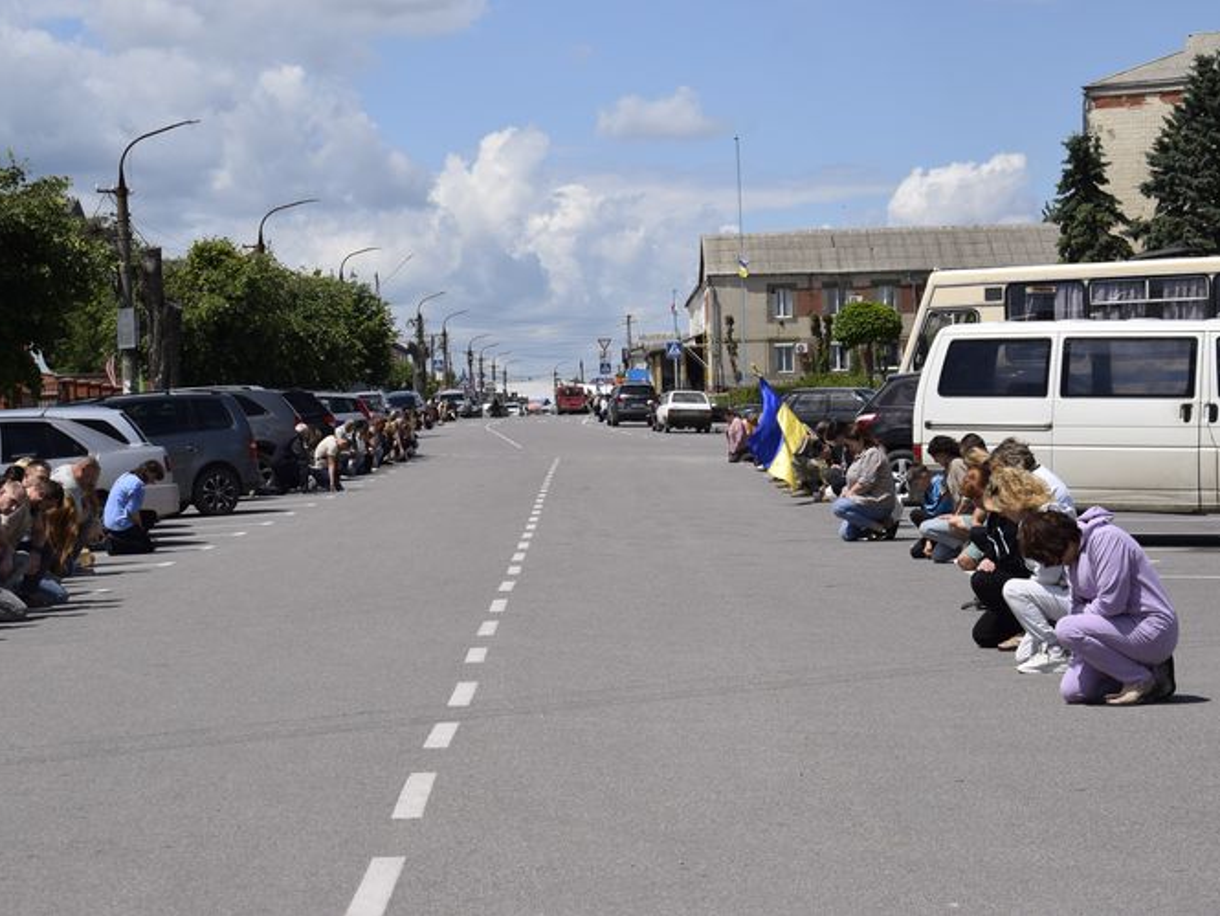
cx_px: 541
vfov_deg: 16.5
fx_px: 3156
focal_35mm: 90
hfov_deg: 21.9
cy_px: 458
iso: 200
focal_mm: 55
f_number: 11
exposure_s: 1/500
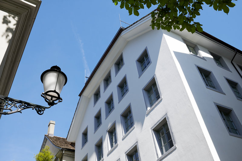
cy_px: 80
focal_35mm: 35
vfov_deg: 37.8
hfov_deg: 54.4
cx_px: 121
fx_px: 235
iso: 200
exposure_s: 1/500
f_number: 10
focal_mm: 35
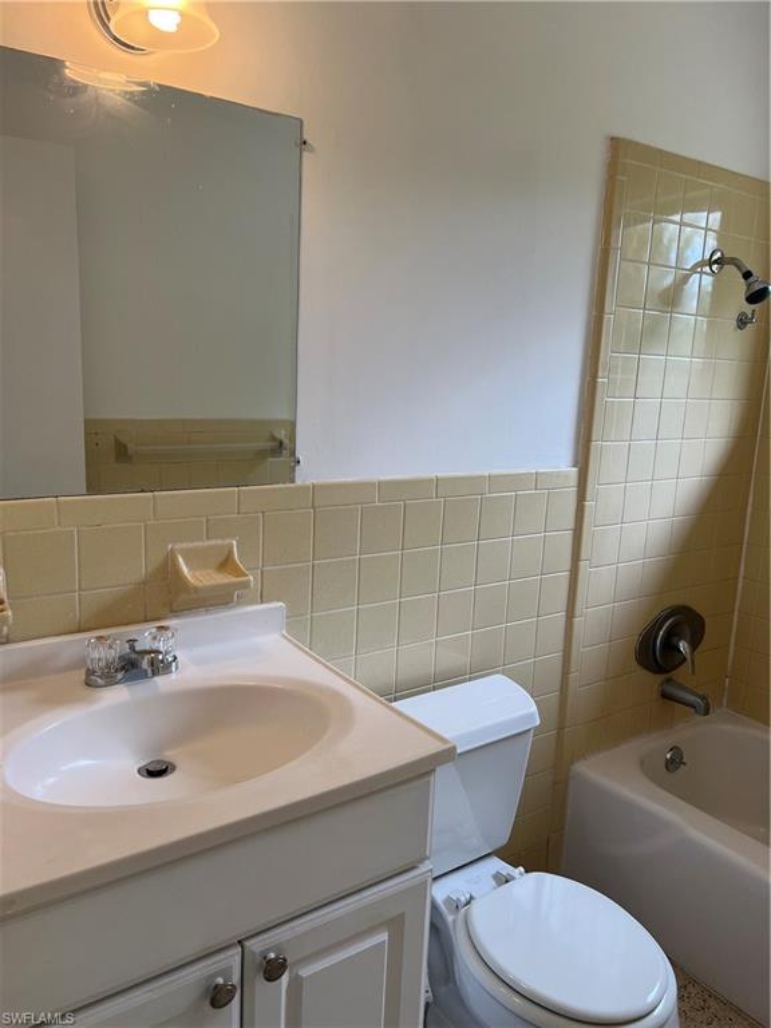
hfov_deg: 53.1
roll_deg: -2.7
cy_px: 514
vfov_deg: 67.3
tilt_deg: -10.8
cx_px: 386
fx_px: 772
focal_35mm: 26
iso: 64
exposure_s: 1/120
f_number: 1.5
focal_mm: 5.7
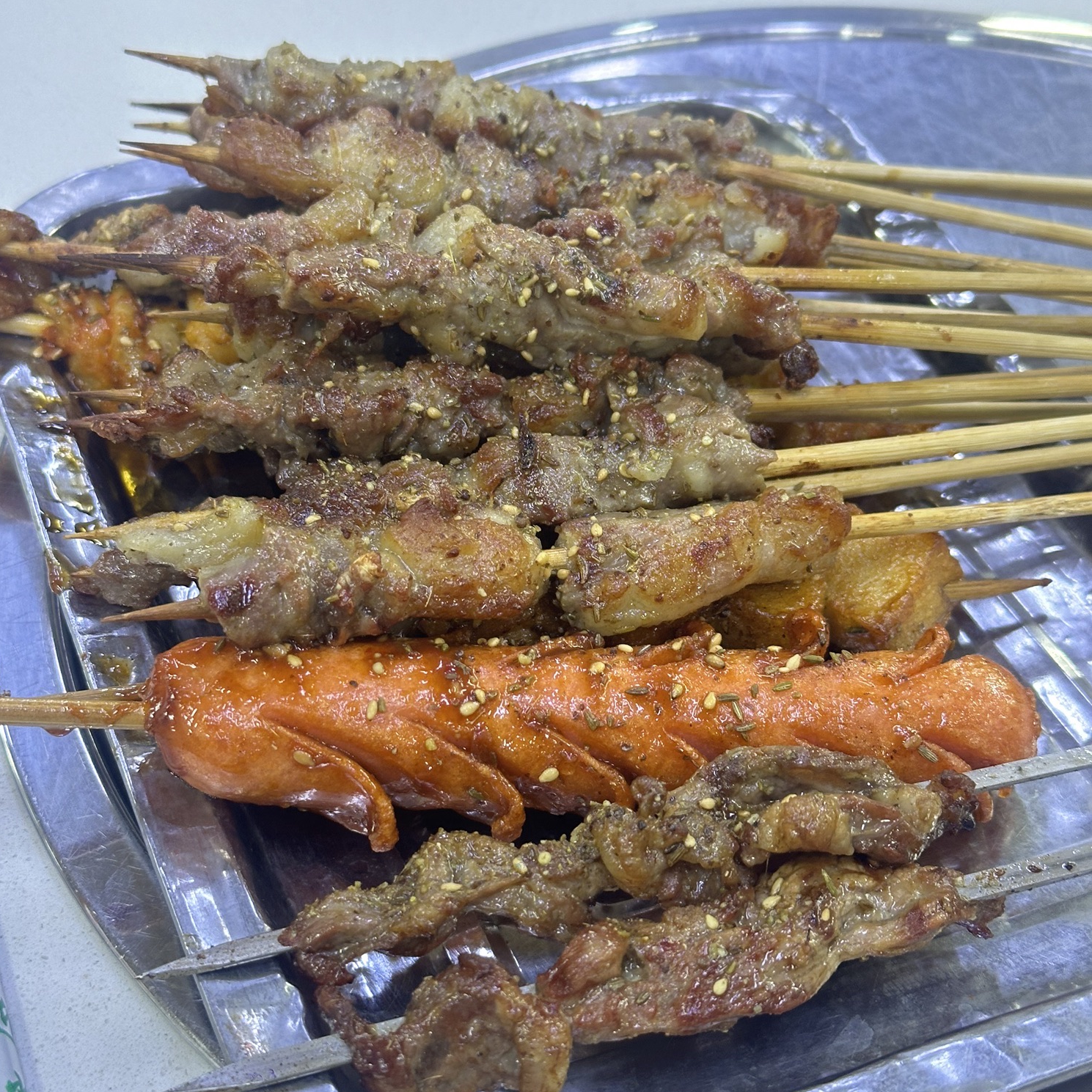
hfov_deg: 30.0
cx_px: 543
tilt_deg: -41.9
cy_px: 598
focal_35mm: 57
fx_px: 2034
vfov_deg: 30.0
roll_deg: -1.9
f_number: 1.78
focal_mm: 6.86
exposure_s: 1/100
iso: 160
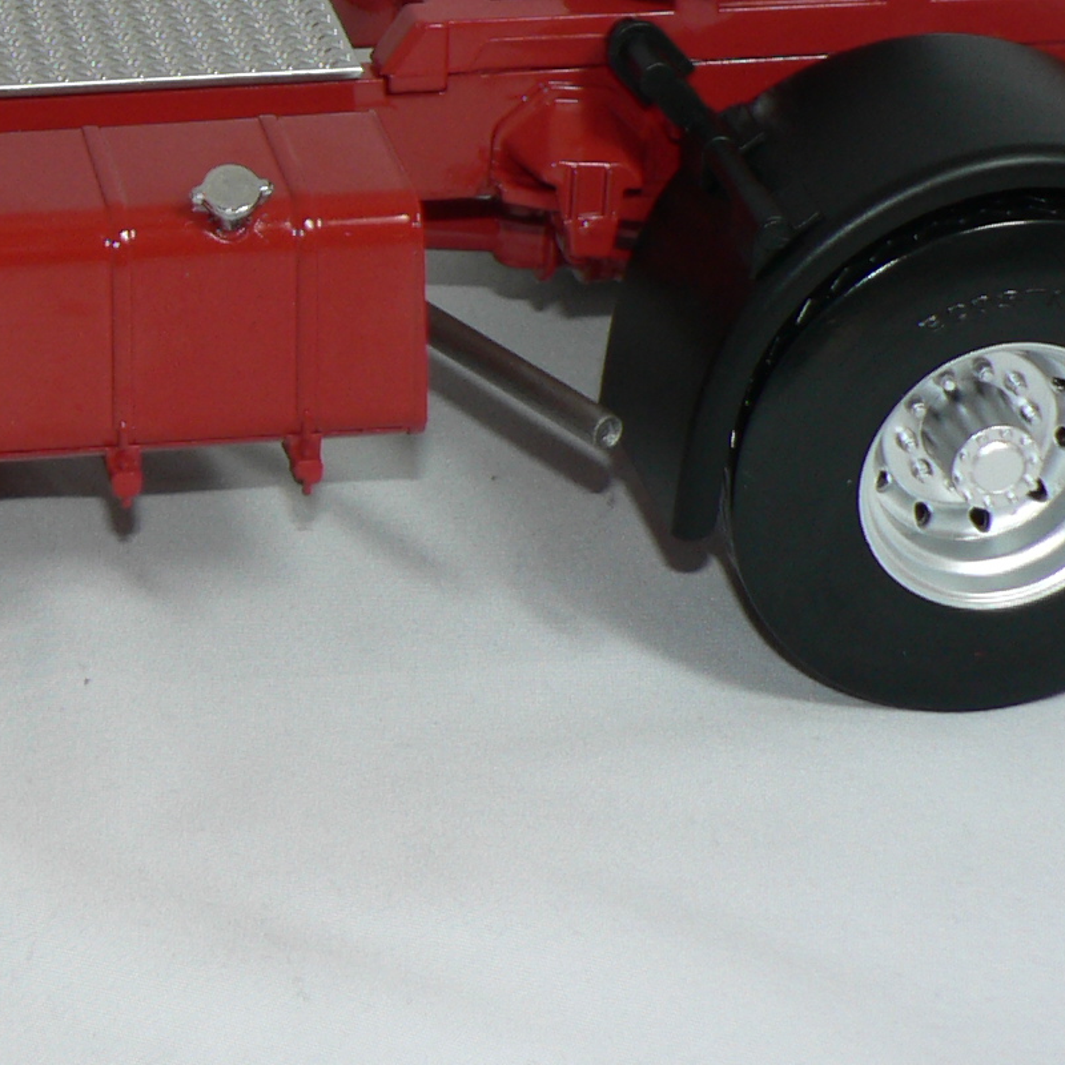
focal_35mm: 116
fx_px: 4038
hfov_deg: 14.6
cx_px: -129
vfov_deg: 14.7
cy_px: -43
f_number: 2.8
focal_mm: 6.9
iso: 80
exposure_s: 1/60
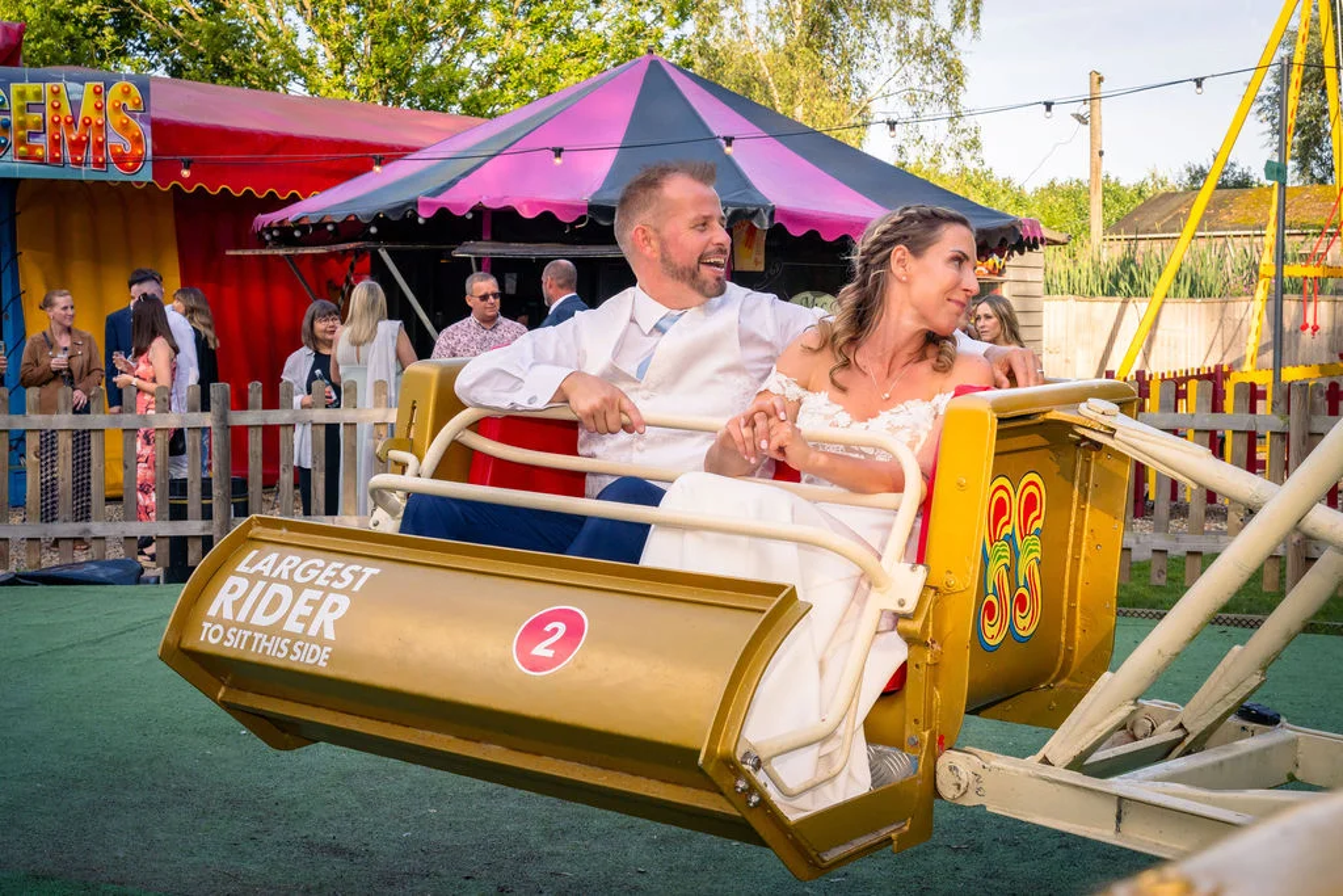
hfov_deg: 40.3
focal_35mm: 49
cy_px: 448
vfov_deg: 27.5
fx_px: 1828
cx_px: 672
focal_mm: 49
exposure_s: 1/200
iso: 250
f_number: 13
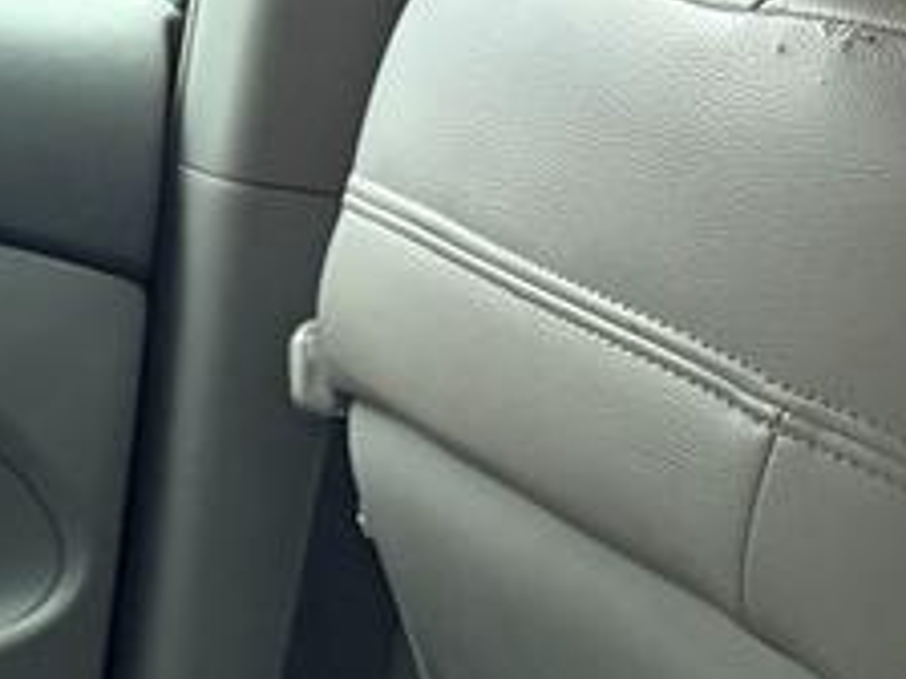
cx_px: -663
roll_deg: -10.0
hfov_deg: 13.2
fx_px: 3586
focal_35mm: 137
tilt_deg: -30.9
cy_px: 1669
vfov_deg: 9.5
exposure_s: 1/121
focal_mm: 6.76
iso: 200
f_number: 1.78
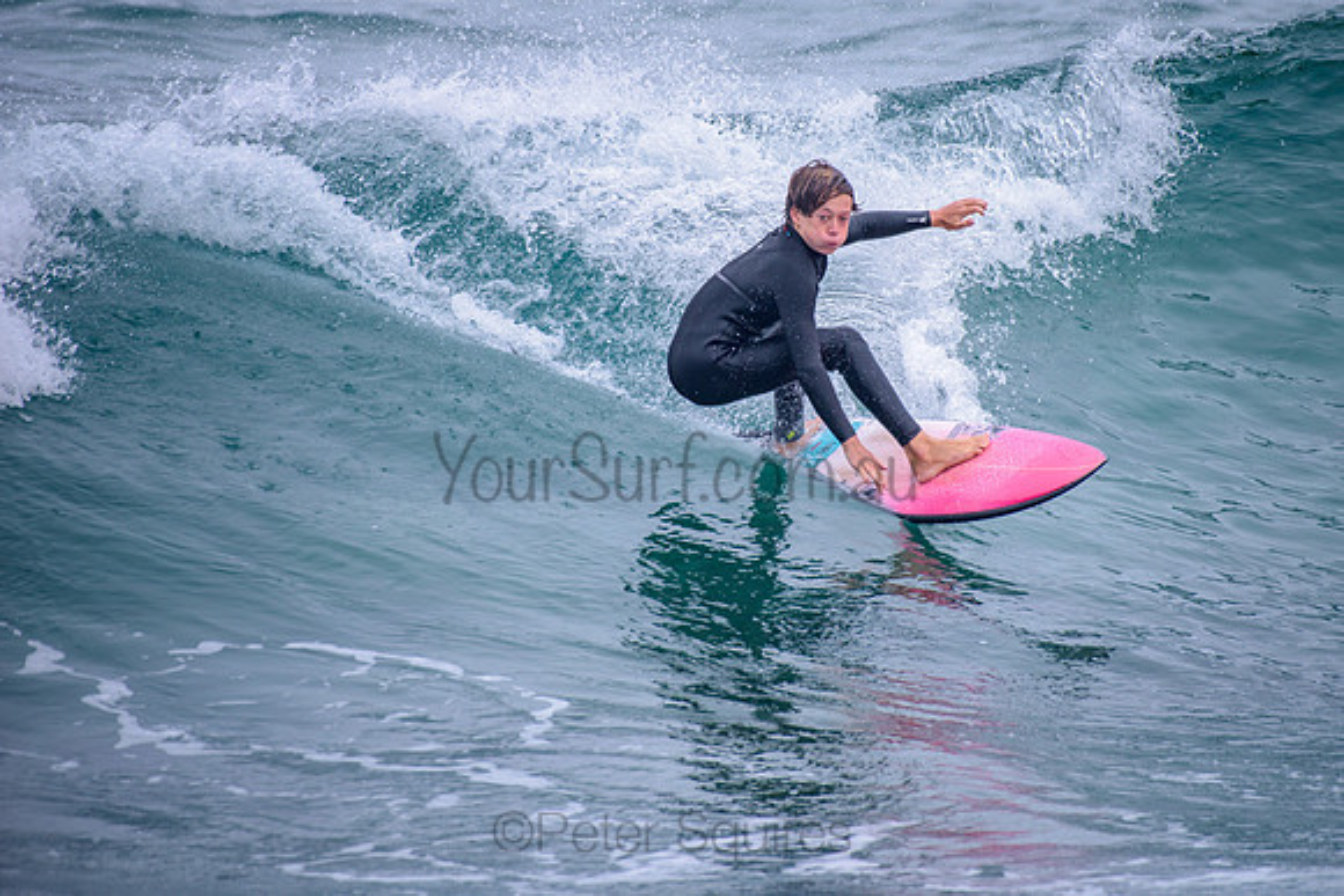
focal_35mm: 613
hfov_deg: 3.4
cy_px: 347
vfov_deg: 2.2
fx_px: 22891
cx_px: 824
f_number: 5.6
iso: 220
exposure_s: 1/2000
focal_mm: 500
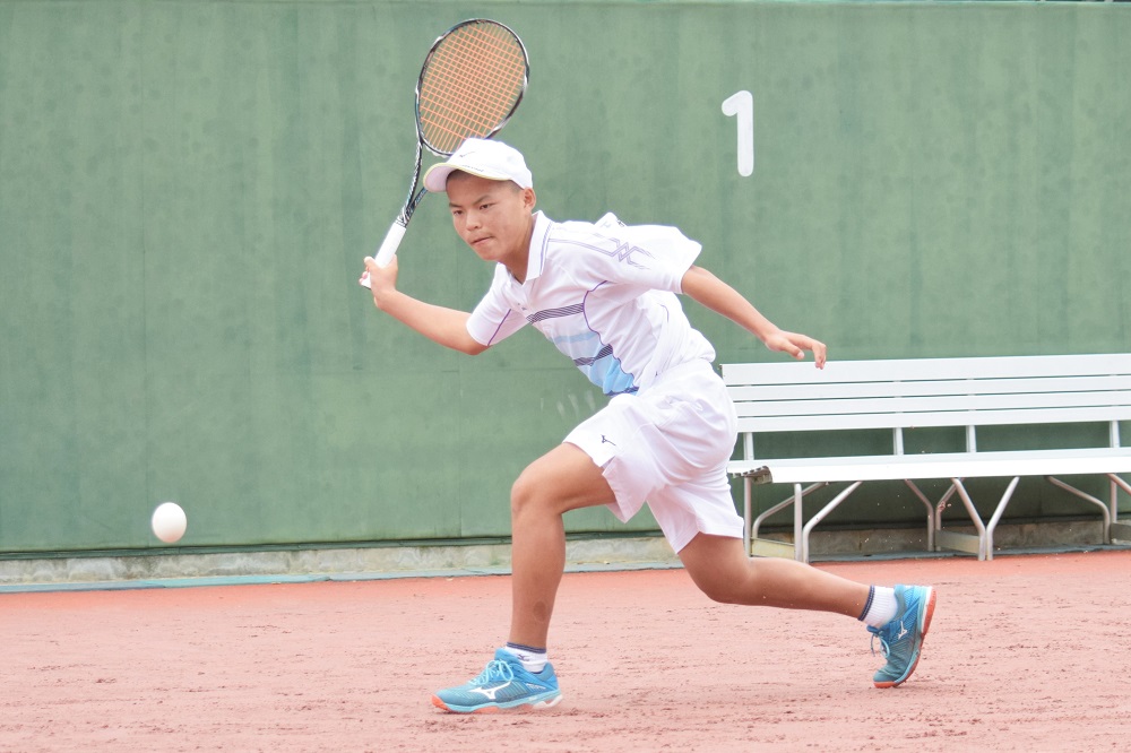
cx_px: 566
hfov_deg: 20.9
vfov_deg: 14.0
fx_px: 3062
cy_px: 376
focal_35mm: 98
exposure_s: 1/1600
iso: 640
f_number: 4.5
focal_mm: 65
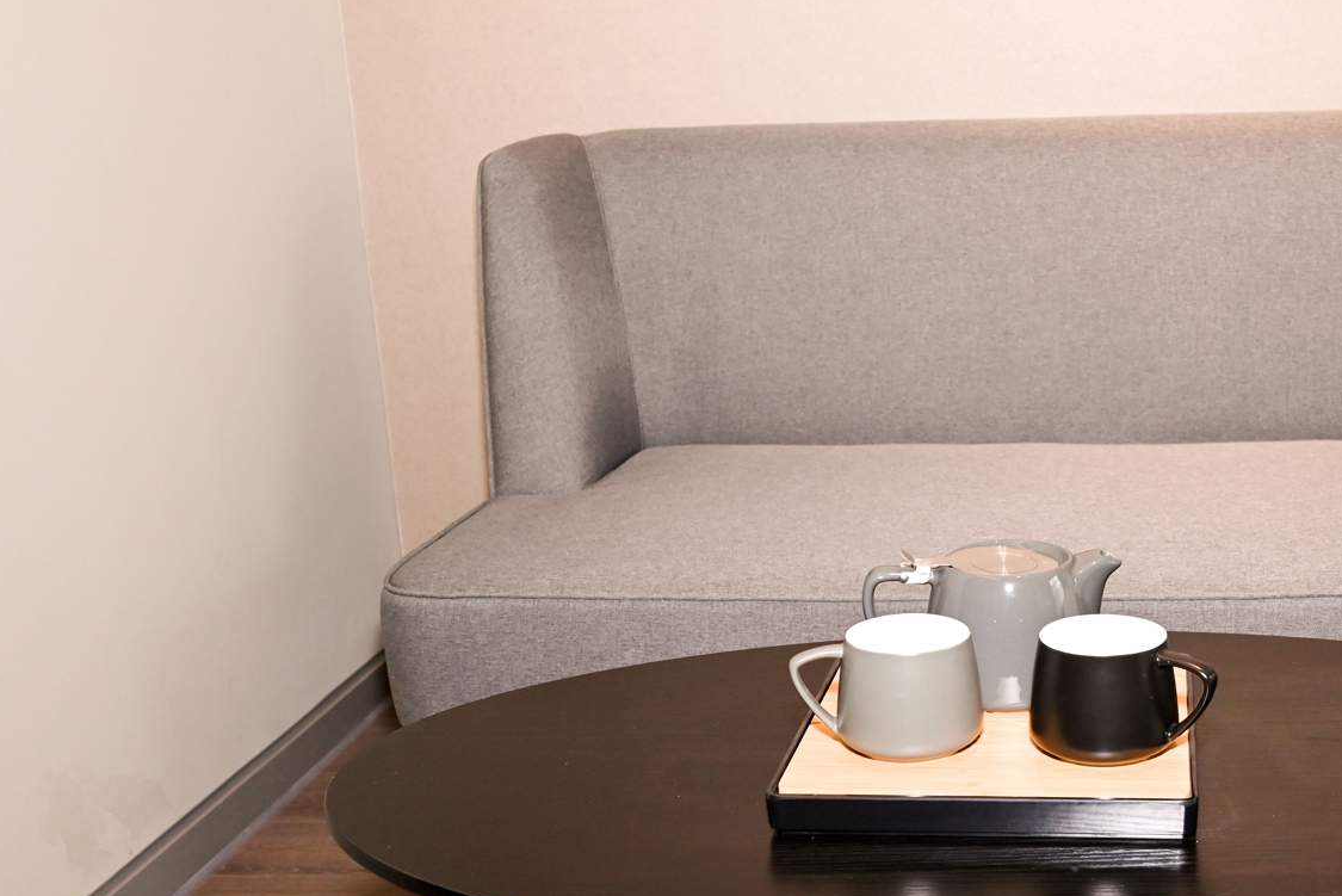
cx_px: 1007
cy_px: 467
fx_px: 1782
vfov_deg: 28.2
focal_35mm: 48
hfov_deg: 40.1
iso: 800
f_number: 8
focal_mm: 30.5
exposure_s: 1/80
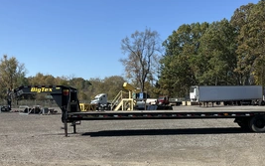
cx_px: 187
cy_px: 99
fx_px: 332
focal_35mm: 46
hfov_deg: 42.6
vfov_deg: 27.9
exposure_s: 1/1534
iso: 25
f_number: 1.8
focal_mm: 3
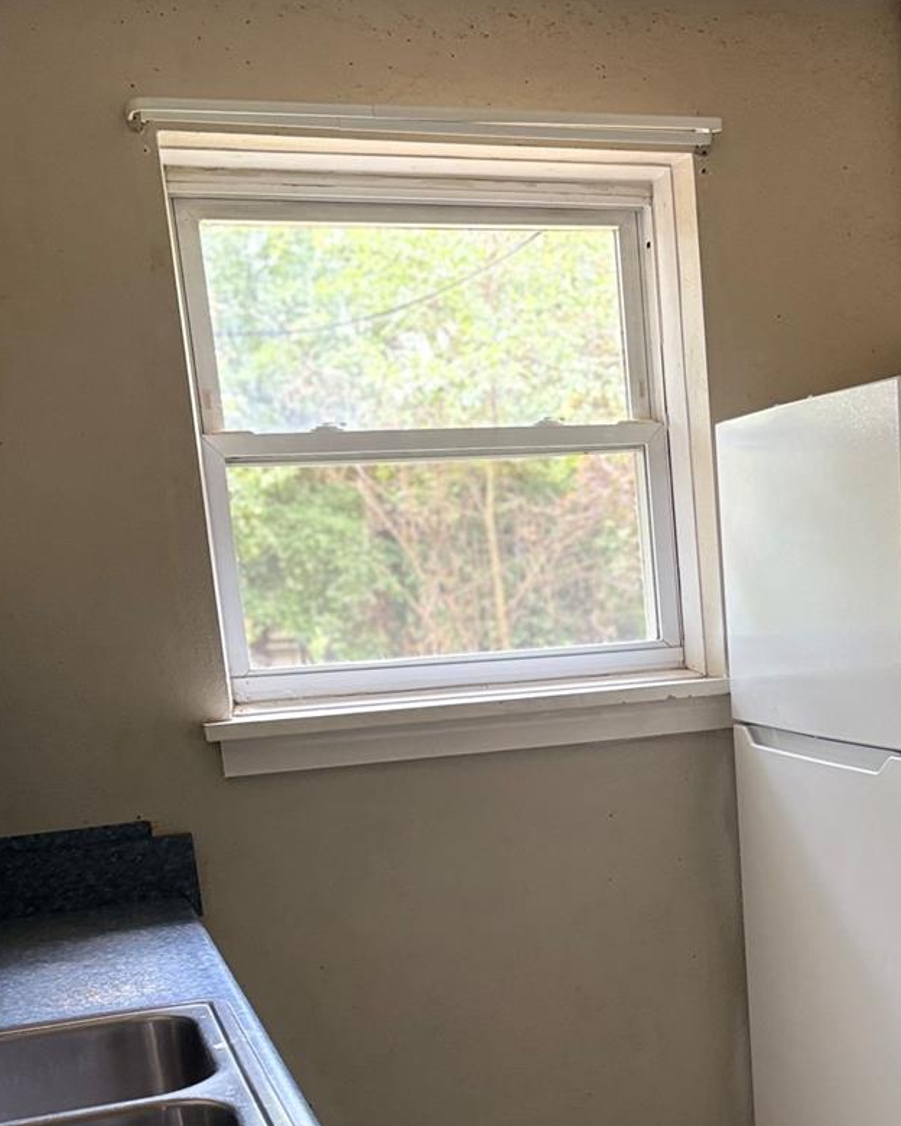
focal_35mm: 50
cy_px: 914
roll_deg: +3.1
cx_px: 745
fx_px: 1667
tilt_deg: -10.7
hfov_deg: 29.4
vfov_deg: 36.0
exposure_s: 1/60
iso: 160
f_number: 1.6
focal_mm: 5.96
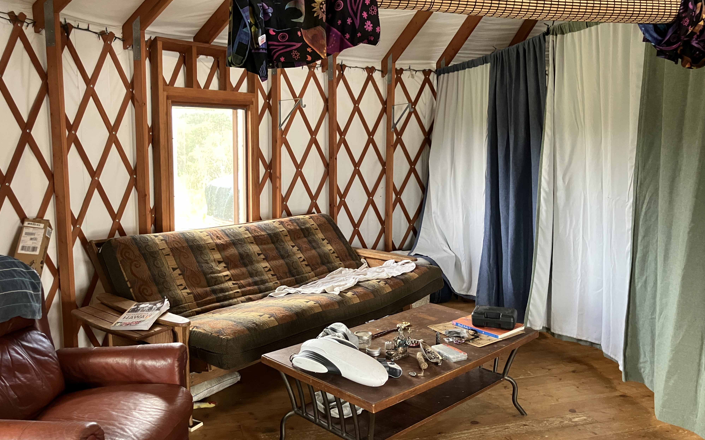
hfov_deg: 62.9
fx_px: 576
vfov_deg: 41.8
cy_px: 215
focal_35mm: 30
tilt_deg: -7.0
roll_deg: -1.4
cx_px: 353
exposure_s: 1/60
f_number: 1.8
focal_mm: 3.99
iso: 200
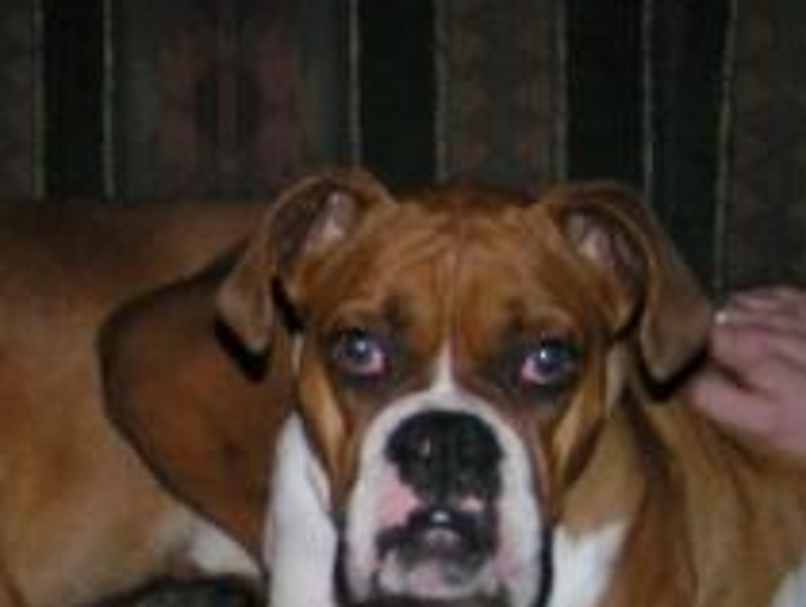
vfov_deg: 18.2
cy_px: 419
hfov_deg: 23.3
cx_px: 31
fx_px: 1888
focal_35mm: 81
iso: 200
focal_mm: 5.8
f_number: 2.8
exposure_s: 1/40
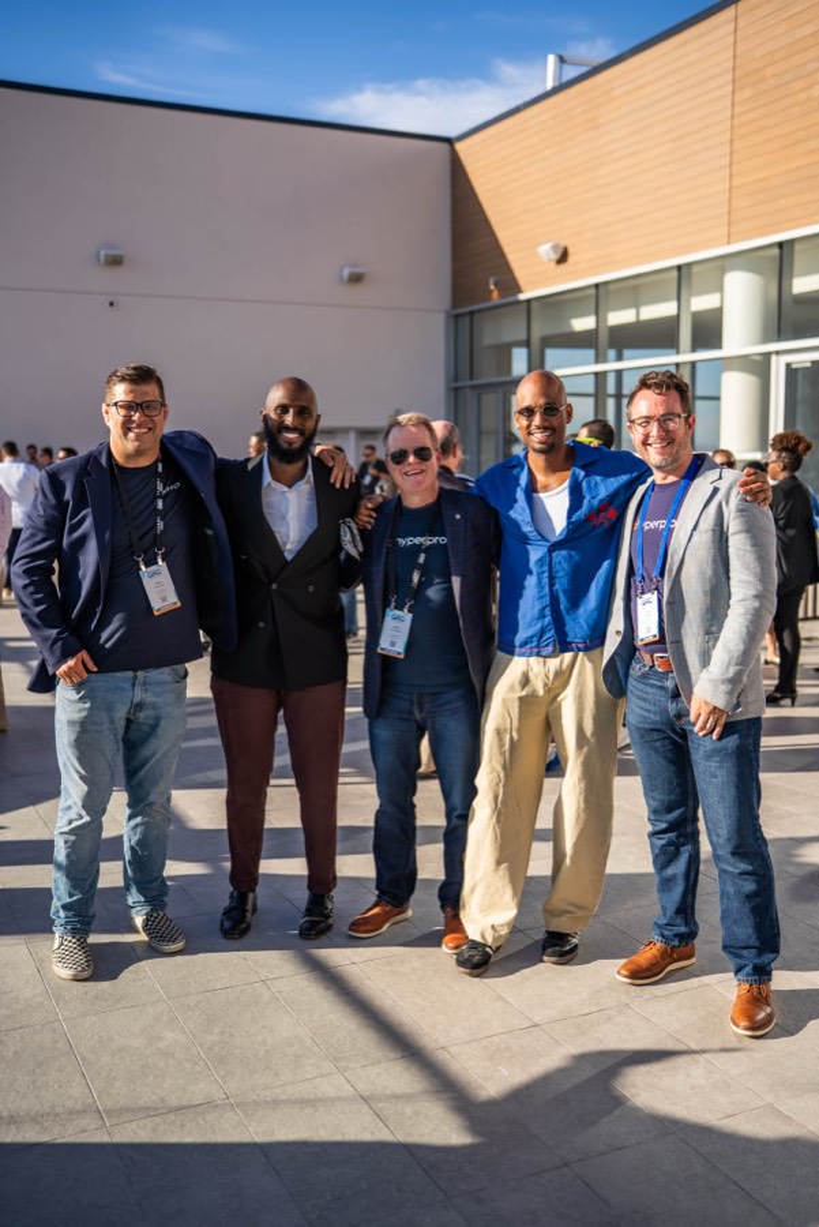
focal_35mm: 35
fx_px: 1193
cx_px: 410
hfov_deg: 37.9
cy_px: 614
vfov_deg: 54.4
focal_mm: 35
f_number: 2
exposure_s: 1/1600
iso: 100
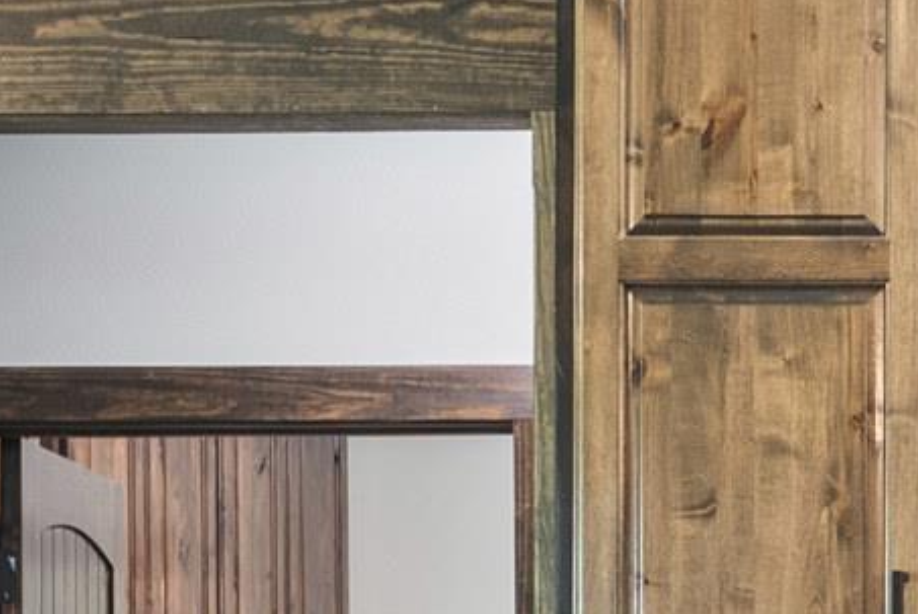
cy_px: 934
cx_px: 2235
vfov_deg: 7.0
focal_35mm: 193
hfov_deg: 9.4
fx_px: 4926
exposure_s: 1.6
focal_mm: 35
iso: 250
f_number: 9
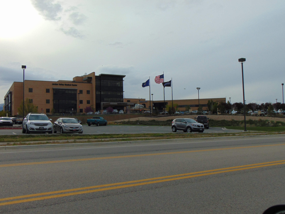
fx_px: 272
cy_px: 107
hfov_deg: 55.4
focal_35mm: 33
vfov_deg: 42.9
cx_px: 142
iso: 80
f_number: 8.2
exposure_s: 1/250
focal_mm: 5.8
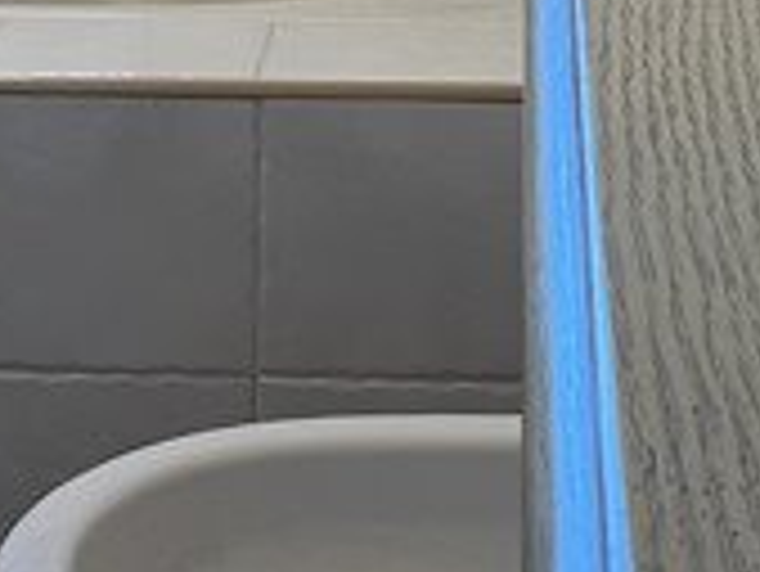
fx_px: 2702
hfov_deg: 16.0
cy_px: -667
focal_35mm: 123
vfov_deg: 10.8
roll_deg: +0.0
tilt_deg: -2.9
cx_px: 409
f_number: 1.6
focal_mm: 5.1
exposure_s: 1/50
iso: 80
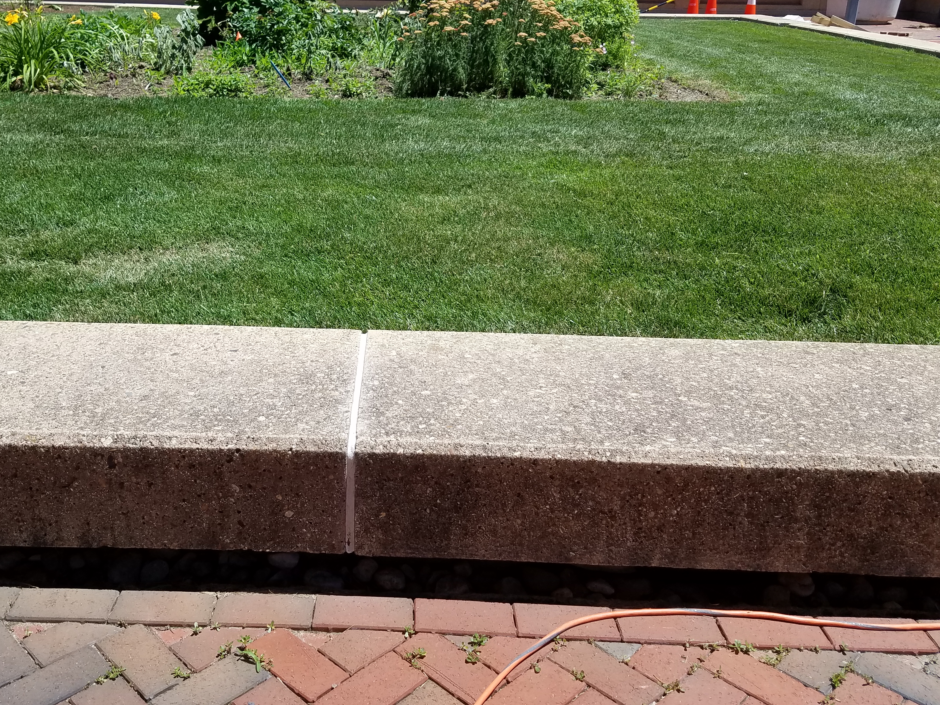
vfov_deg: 42.8
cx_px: 346
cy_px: 294
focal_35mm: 33
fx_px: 896
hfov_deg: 54.6
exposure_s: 1/2256
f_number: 1.7
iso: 50
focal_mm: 4.2
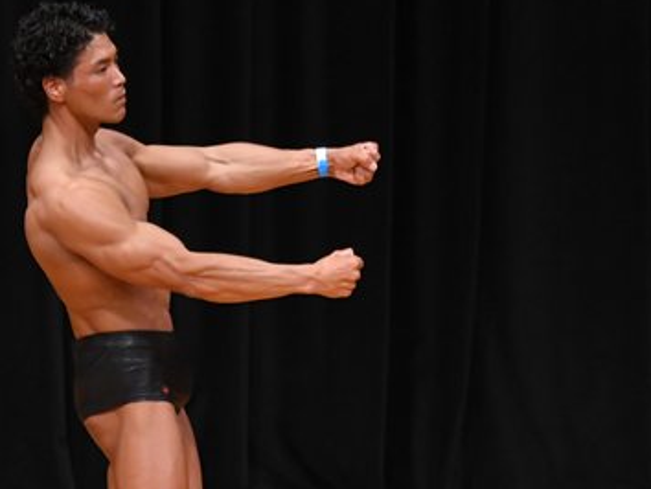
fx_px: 11273
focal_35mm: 599
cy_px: 362
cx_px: 108
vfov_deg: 2.5
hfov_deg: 3.3
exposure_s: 1/400
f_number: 5.6
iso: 3200
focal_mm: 190
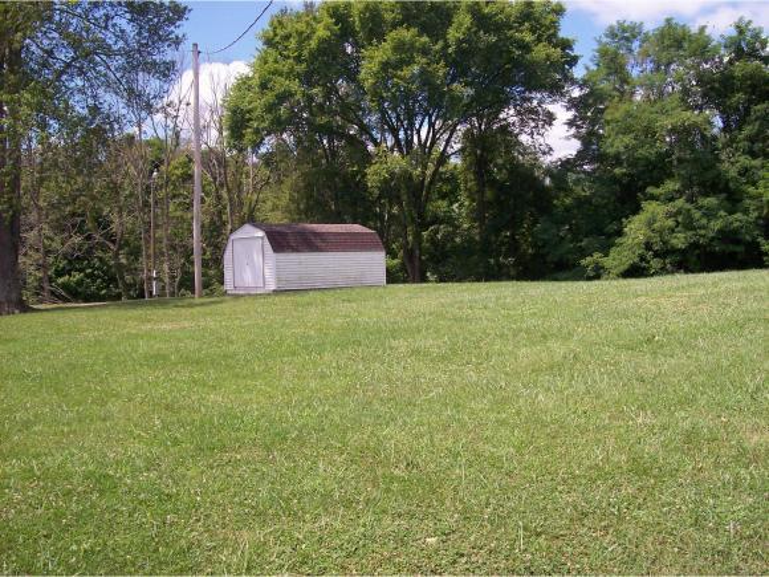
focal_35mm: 36
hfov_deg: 51.4
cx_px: 384
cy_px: 288
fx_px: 800
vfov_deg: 39.7
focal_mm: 6
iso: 80
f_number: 4.8
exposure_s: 1/454
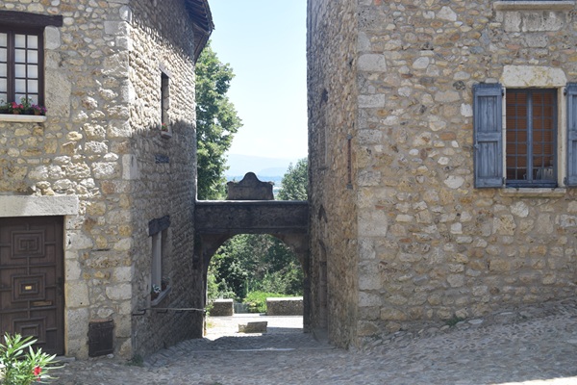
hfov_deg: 47.9
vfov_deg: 33.0
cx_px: 288
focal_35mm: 40
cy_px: 192
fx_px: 649
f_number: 8
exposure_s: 1/100
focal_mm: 27
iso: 100
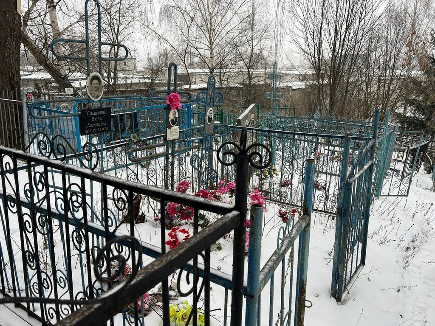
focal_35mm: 26
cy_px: 163
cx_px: 218
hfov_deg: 67.3
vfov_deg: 53.1
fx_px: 327
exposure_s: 1/323
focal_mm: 5.7
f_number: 1.5
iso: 50
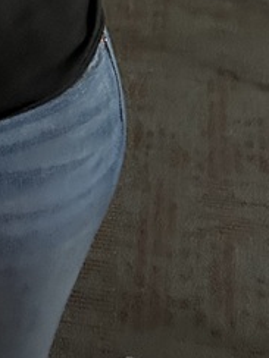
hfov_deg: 12.8
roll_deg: +0.7
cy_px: -263
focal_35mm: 109
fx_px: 1129
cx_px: -150
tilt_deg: -11.3
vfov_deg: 15.7
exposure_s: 1/30
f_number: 1.5
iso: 800
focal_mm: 5.7
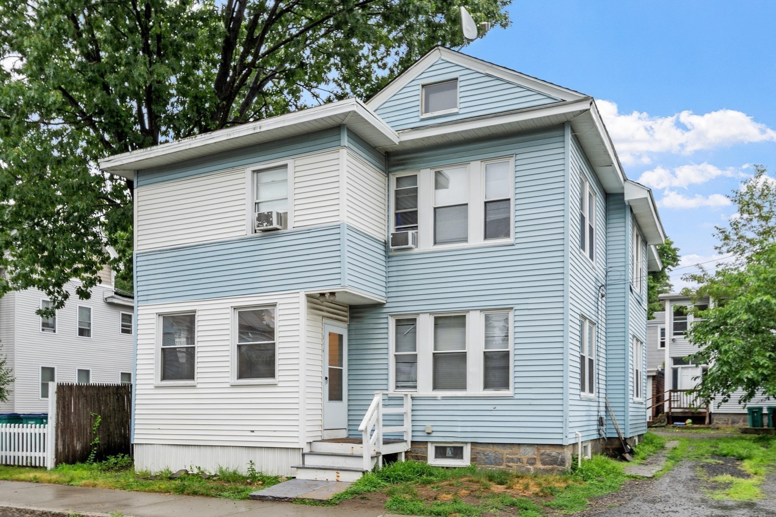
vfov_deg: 43.6
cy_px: 258
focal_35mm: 30
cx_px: 388
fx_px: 647
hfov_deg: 61.9
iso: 50
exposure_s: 1/6
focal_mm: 20
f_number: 7.1
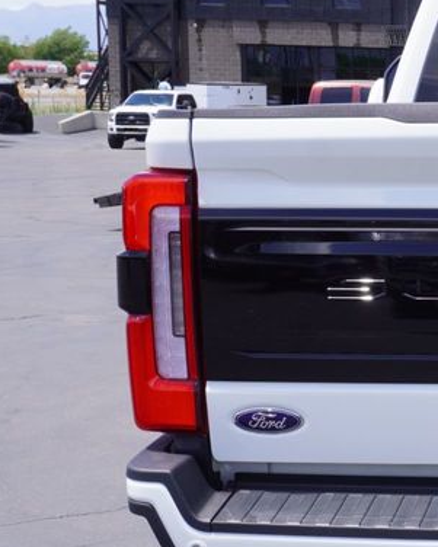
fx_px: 1490
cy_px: 358
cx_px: 649
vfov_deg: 20.7
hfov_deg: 15.5
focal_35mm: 92
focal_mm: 24
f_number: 9
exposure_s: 1/125
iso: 100
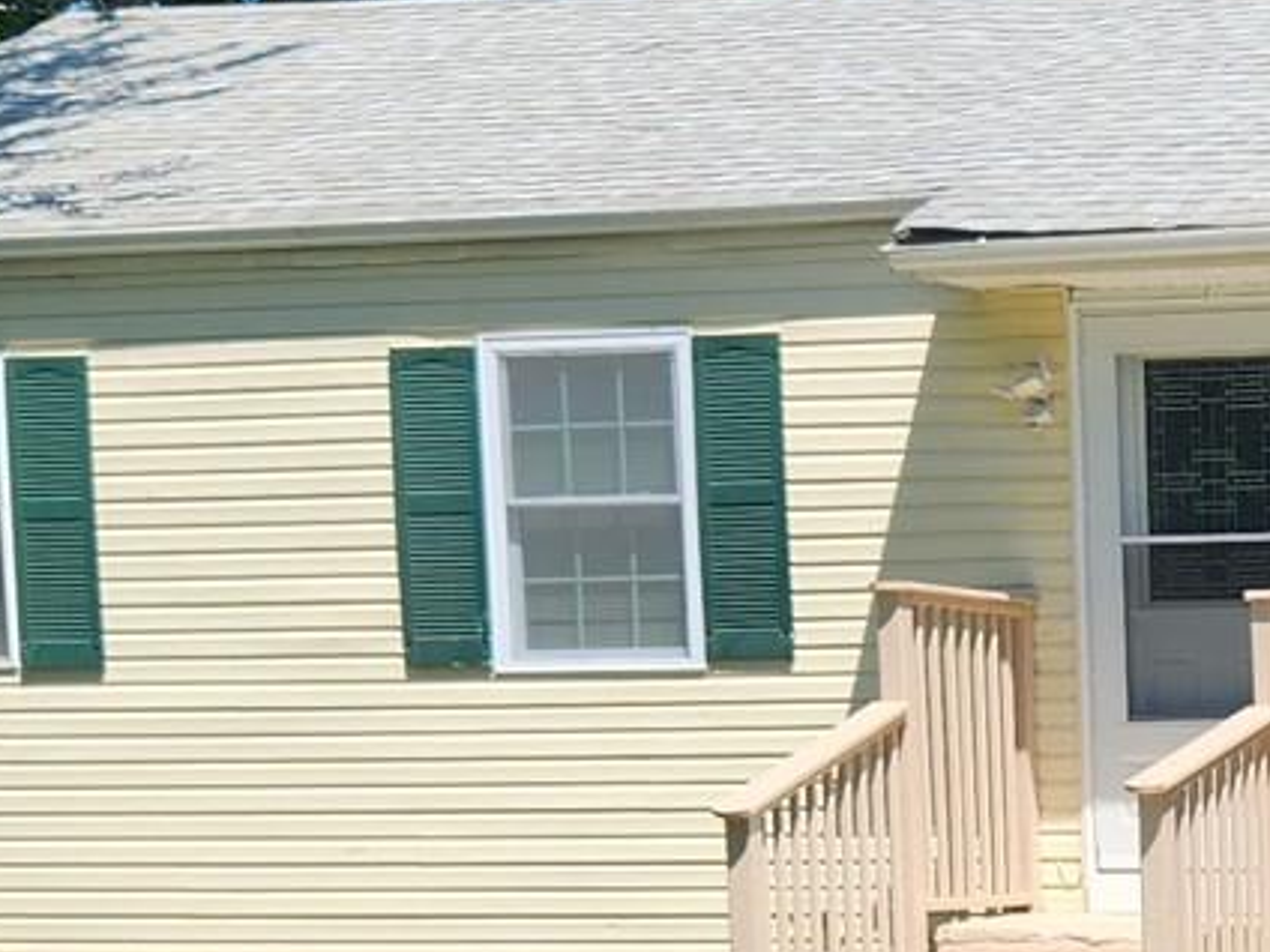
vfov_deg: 12.9
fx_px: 4072
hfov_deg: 16.5
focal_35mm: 111
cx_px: 1752
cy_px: 1248
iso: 20
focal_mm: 5.4
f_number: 1.8
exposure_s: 1/1372
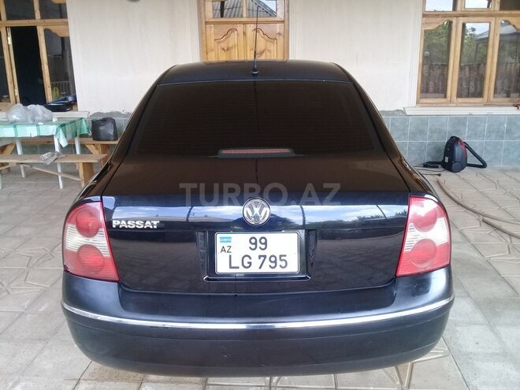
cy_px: 195
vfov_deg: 45.4
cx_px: 260
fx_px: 466
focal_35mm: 31
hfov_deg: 58.4
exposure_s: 1/60
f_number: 2.2
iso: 64
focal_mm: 3.3
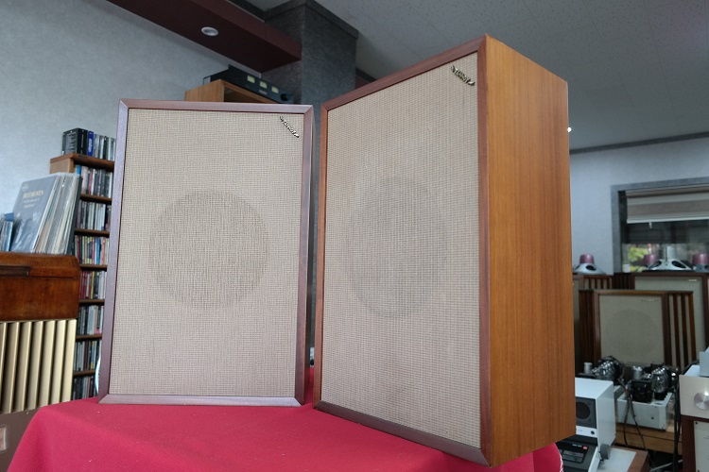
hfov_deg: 73.7
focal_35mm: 24
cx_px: 354
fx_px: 473
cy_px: 236
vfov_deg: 53.1
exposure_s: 1/50
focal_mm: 16
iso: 200
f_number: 2.4
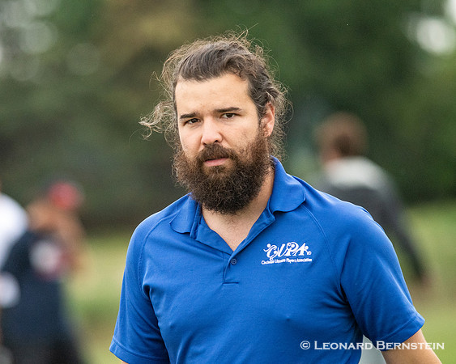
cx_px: 166
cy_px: 171
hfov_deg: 3.6
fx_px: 7254
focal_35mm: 538
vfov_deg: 2.9
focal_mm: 300
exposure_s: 1/1600
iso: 1600
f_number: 4
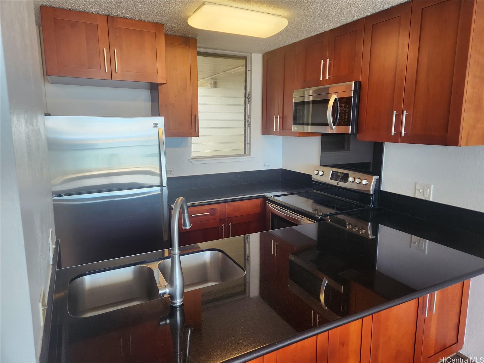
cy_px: 182
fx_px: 322
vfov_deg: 58.9
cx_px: 242
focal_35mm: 23
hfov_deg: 73.9
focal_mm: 5.4
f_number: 1.8
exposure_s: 1/180
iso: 125
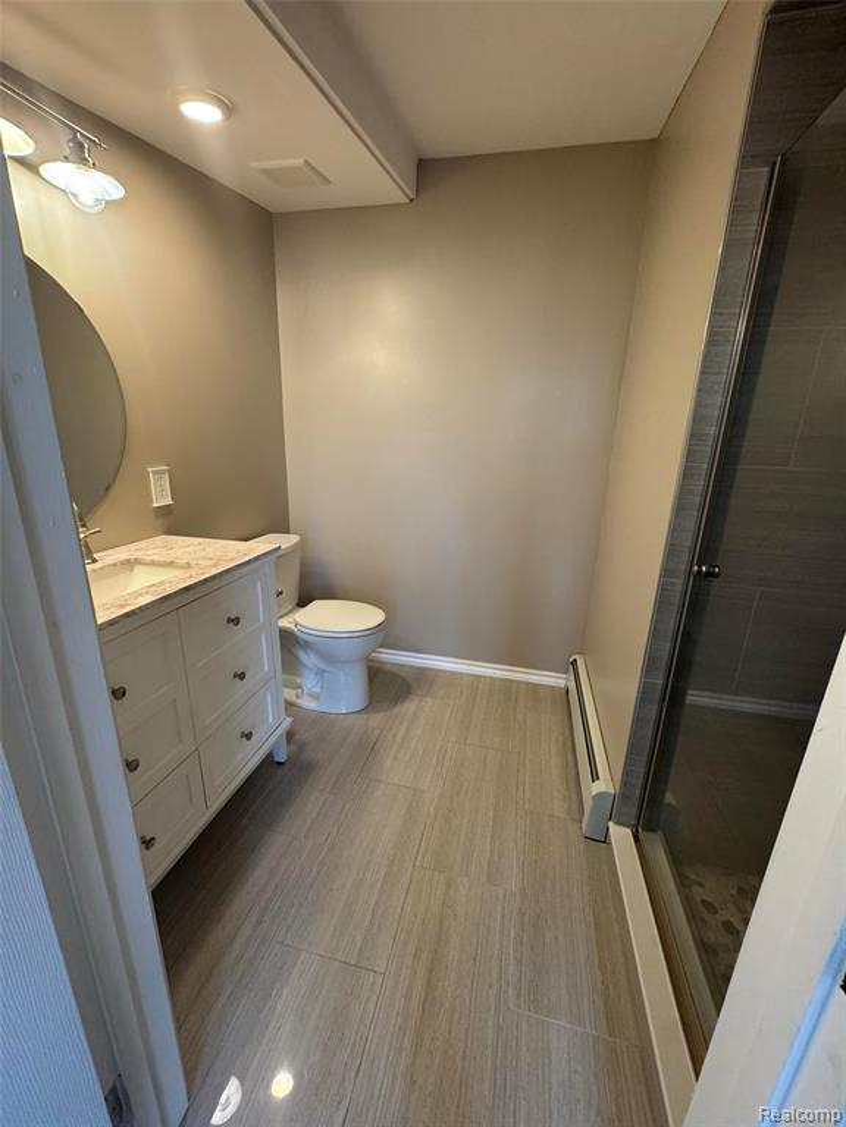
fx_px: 456
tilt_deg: -15.6
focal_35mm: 14
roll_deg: -1.0
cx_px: 423
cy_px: 564
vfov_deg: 102.1
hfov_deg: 85.7
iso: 250
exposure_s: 1/120
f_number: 2.2
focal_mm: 2.22
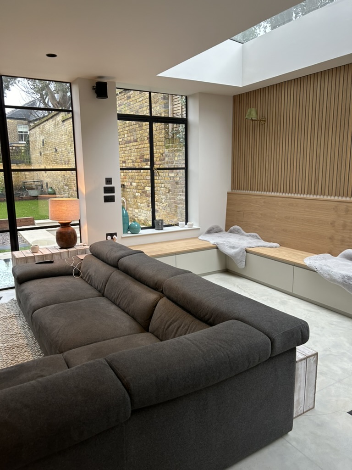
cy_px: 235
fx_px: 353
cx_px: 176
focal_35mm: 26
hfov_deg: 53.1
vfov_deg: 67.3
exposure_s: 1/50
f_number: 1.5
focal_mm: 5.7
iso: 100
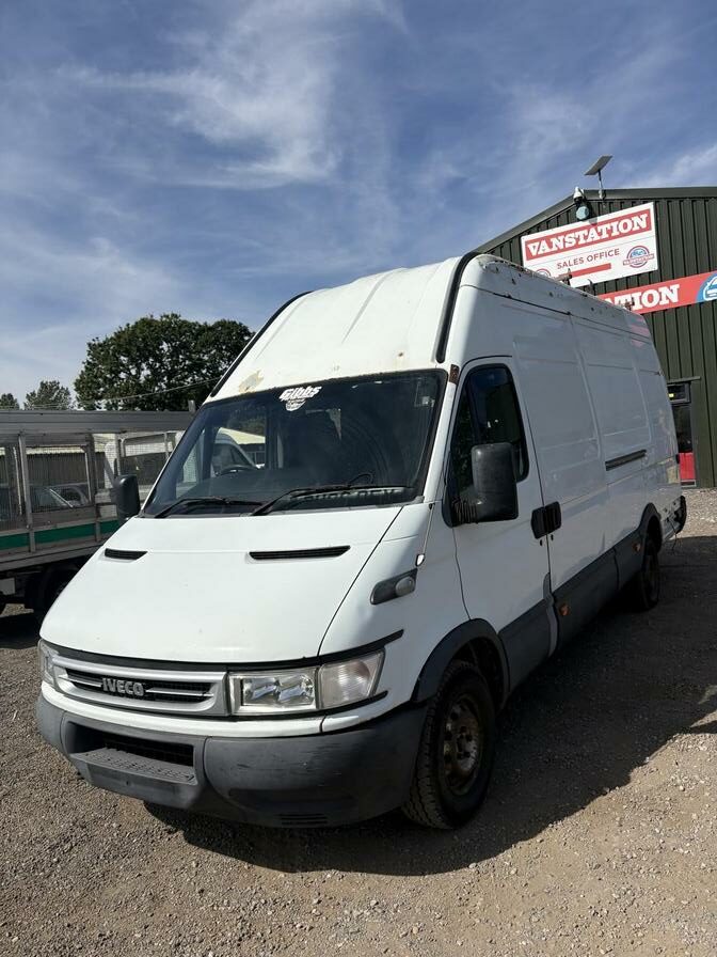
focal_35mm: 26
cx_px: 358
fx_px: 718
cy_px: 478
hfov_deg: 53.1
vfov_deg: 67.3
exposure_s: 1/6993
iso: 50
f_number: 1.6
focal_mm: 5.96
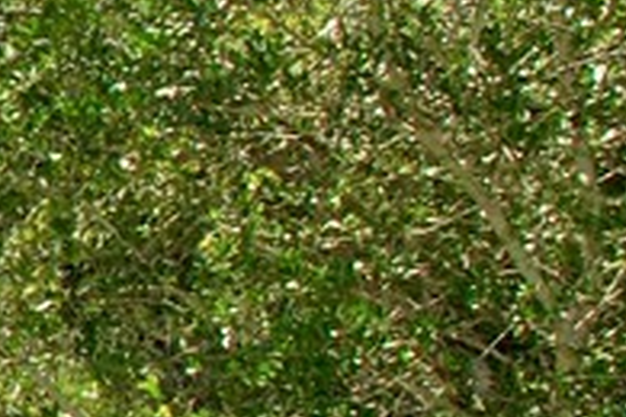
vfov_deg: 9.1
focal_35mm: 150
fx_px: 2608
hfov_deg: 11.0
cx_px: -990
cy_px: 154
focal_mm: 18
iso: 100
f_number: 8
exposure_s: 1/200
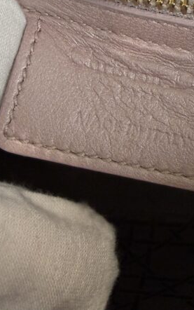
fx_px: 388
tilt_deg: -44.1
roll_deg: +4.1
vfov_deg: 42.7
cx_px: 161
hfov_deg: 27.4
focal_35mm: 46
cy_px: 95
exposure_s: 1/120
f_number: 2.2
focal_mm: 2.22
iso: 250
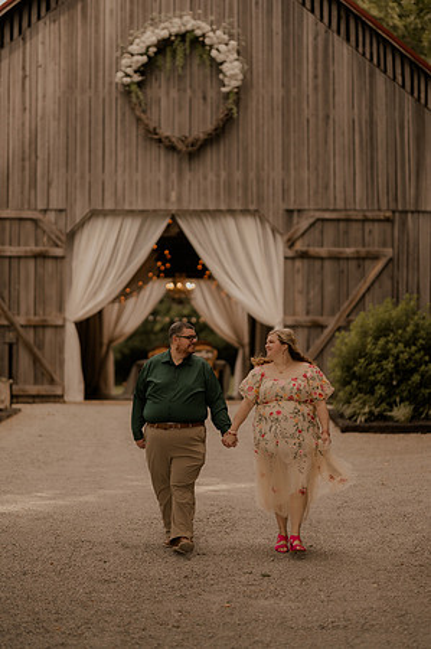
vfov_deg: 23.9
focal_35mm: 85
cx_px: 216
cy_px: 324
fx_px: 1530
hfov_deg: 16.0
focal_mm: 85
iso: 250
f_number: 1.4
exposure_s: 1/2500
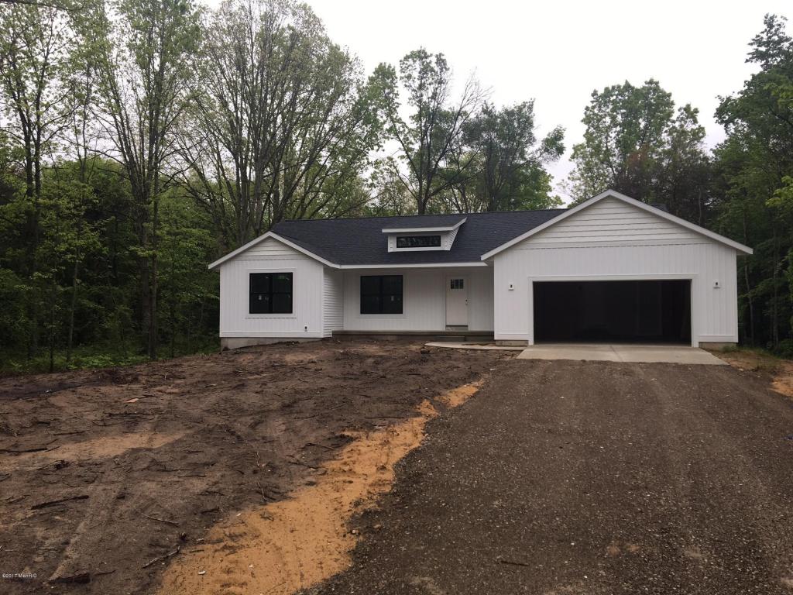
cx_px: 396
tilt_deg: +4.1
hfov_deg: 61.7
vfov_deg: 48.2
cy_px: 298
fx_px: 664
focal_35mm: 29
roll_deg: +0.3
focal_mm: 4.15
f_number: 2.2
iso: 25
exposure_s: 1/120
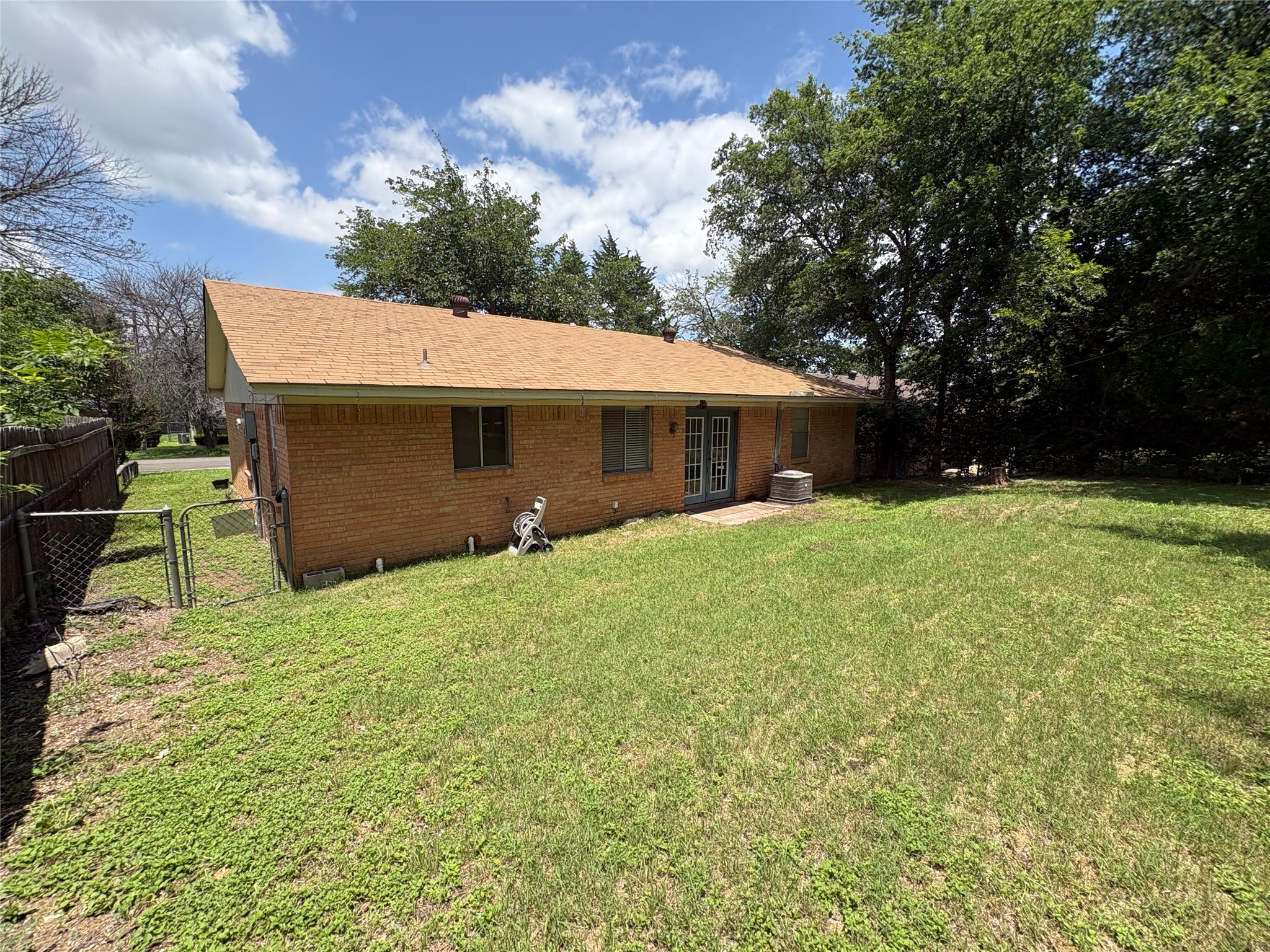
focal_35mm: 14
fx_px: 514
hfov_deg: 102.1
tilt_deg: -7.0
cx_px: 635
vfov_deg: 85.7
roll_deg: +1.2
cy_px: 476
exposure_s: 1/1126
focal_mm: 2.22
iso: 40
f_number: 2.2
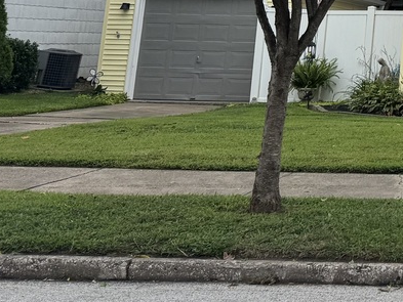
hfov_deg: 18.3
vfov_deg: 15.4
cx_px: 691
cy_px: -156
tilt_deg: +10.5
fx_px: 1025
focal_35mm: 88
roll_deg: -0.9
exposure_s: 1/3247
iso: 80
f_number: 1.78
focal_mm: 6.76
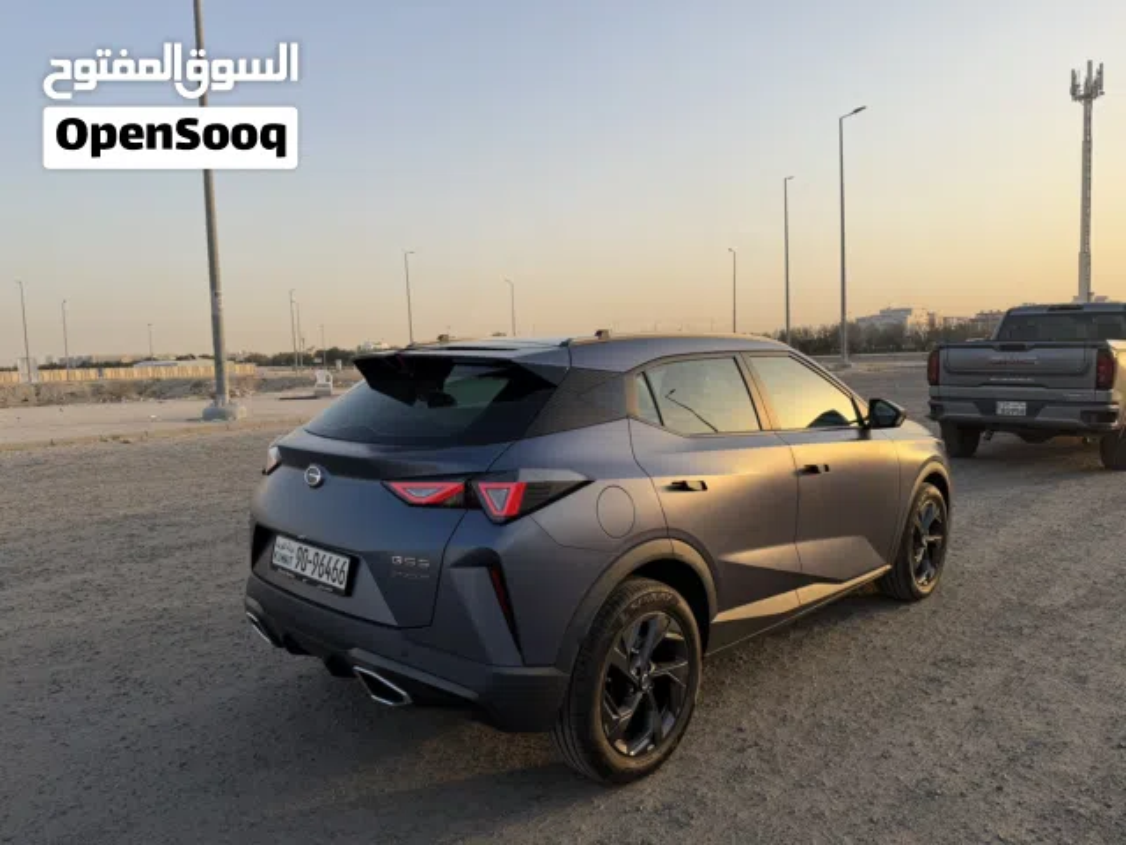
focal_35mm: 24
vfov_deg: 56.8
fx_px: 781
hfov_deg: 71.6
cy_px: 422
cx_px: 563
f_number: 1.78
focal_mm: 6.76
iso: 80
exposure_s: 1/1770
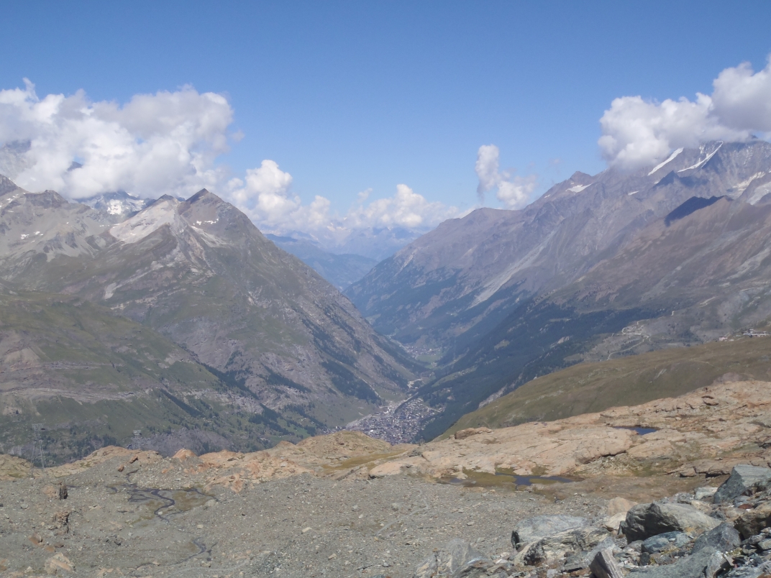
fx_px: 935
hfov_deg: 44.8
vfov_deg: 34.3
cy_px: 289
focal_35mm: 42
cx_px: 386
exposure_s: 1/640
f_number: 5
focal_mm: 7.57
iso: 80
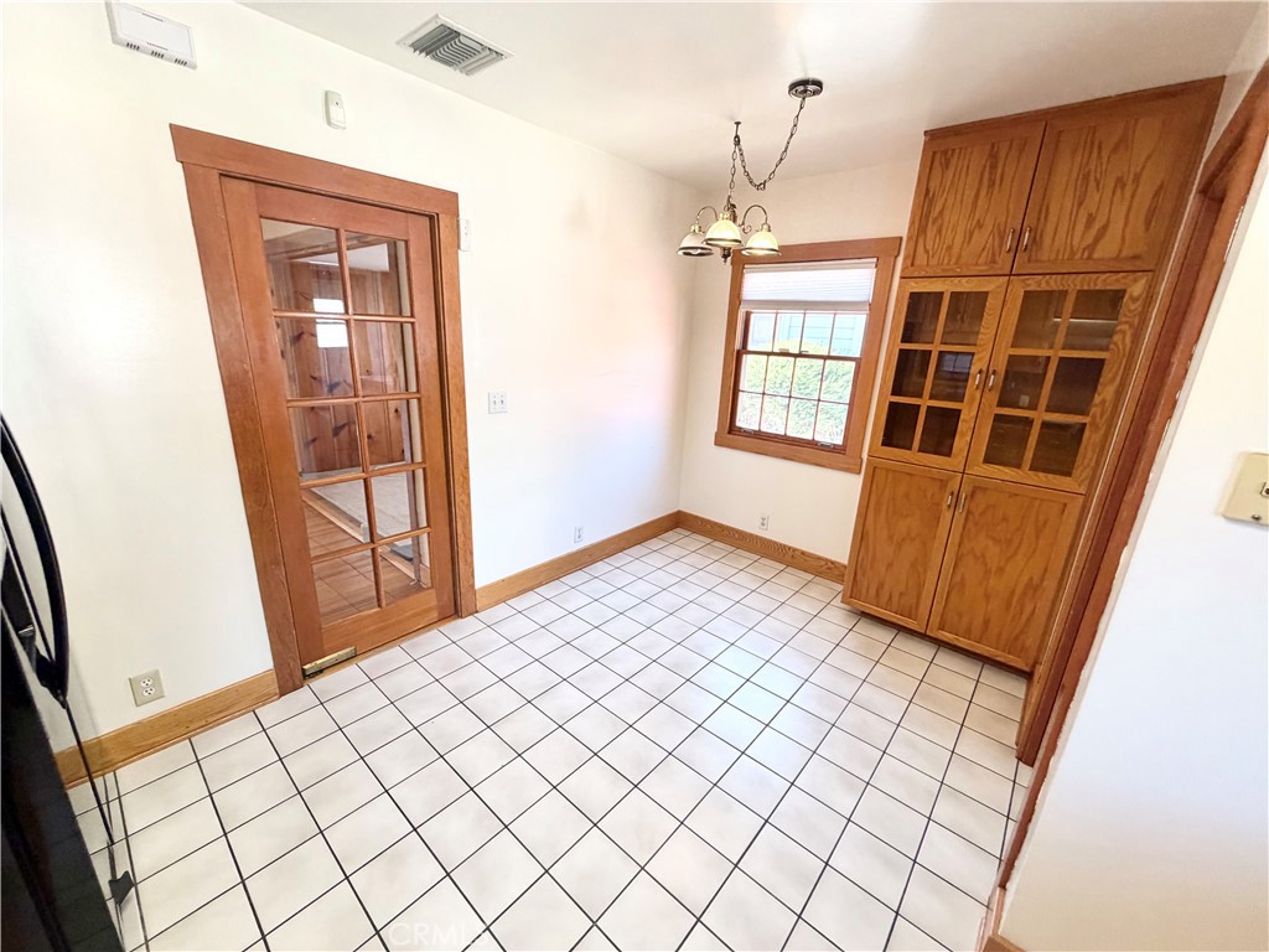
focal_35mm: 14
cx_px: 634
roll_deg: -2.1
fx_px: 513
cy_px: 476
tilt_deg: -14.5
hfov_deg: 102.1
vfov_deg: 85.7
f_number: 2.2
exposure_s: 1/120
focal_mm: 2.22
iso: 200
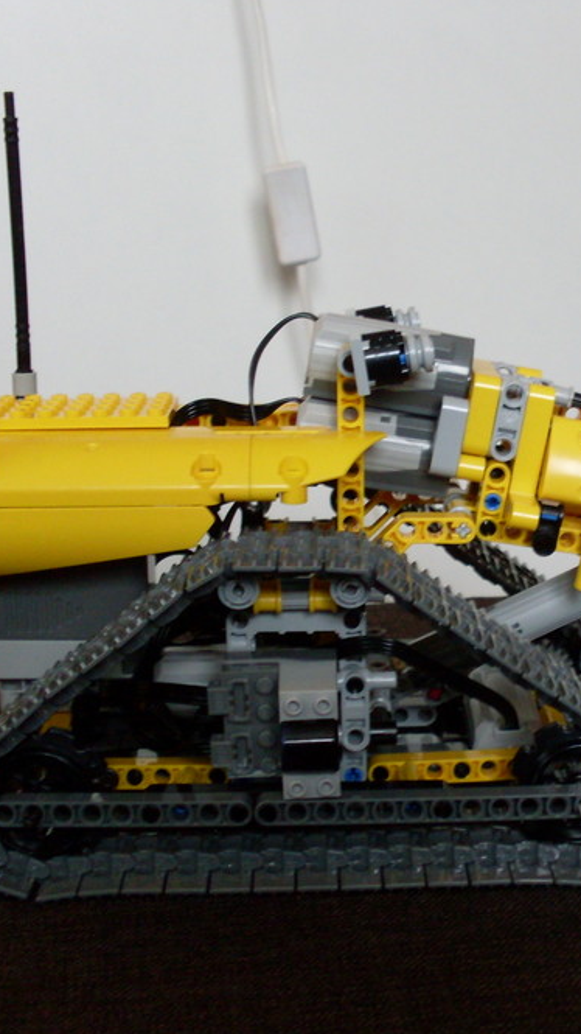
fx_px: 1534
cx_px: 508
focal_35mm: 56
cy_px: 519
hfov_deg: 21.0
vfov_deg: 37.2
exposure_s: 1/15
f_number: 2.8
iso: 200
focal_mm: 6.3
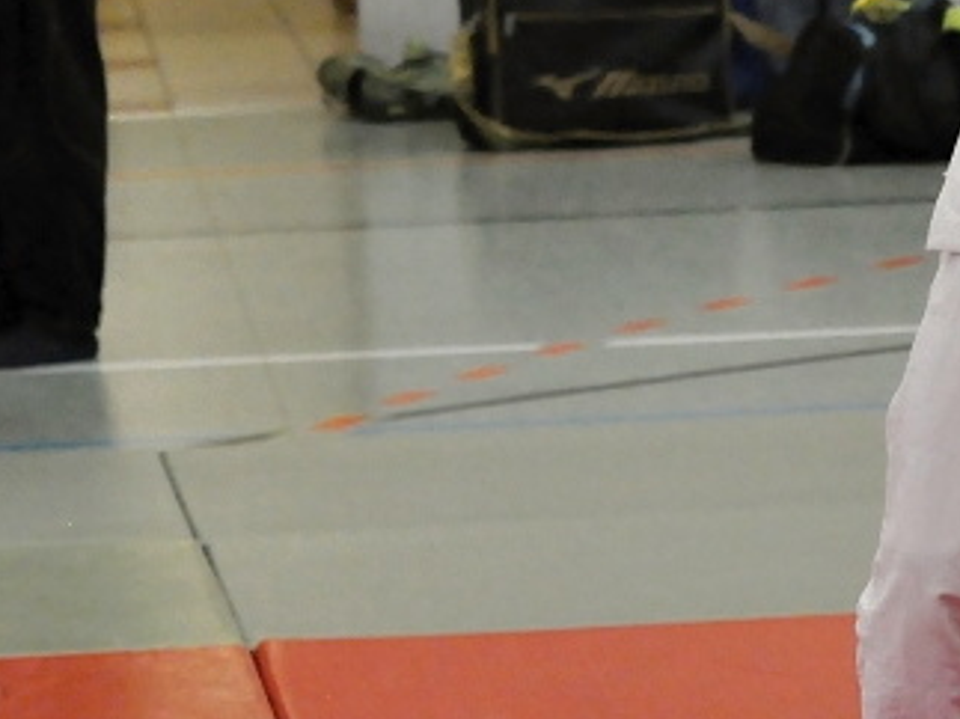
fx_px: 9093
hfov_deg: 6.0
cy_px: -147
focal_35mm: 328
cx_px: 1400
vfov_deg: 4.5
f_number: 5
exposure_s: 1/400
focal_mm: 70
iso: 2500
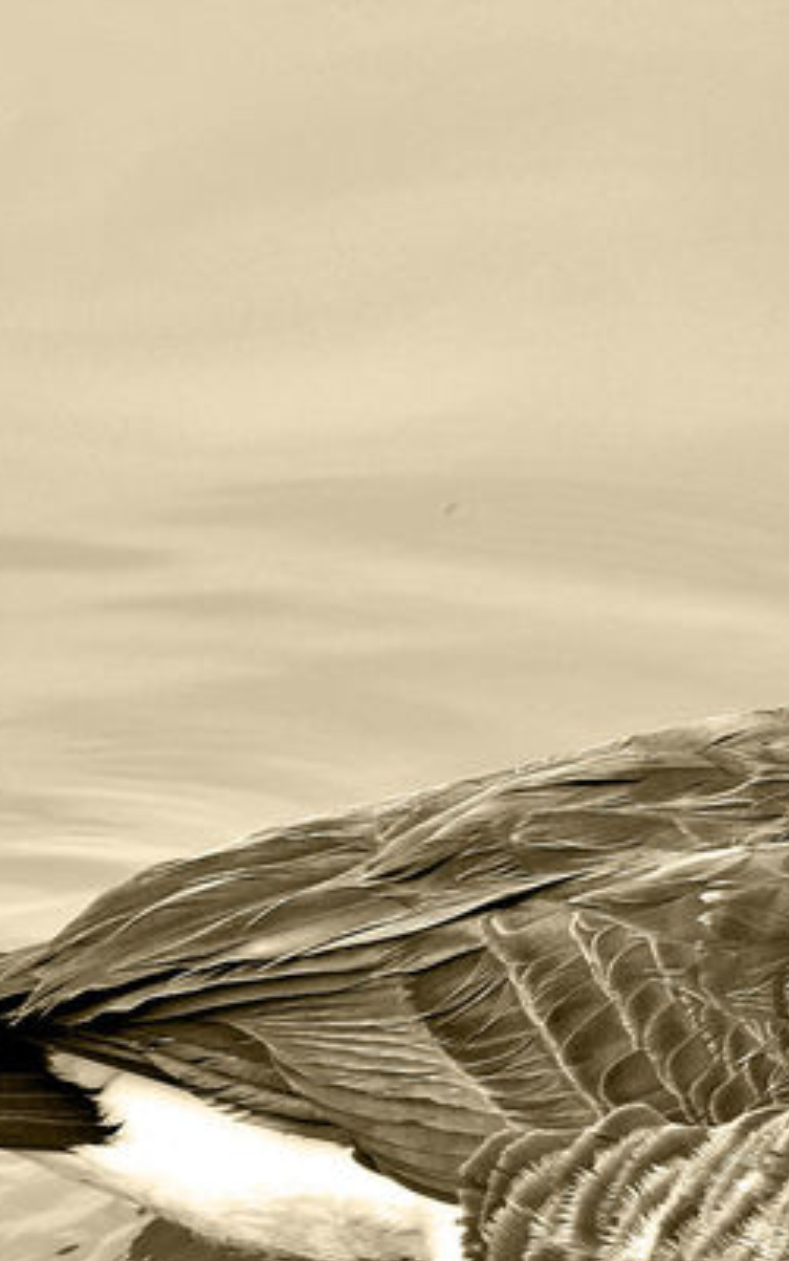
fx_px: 23542
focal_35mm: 685
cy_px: 813
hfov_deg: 1.9
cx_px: 839
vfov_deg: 3.1
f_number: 5.6
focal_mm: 200
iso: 250
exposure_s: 1/500
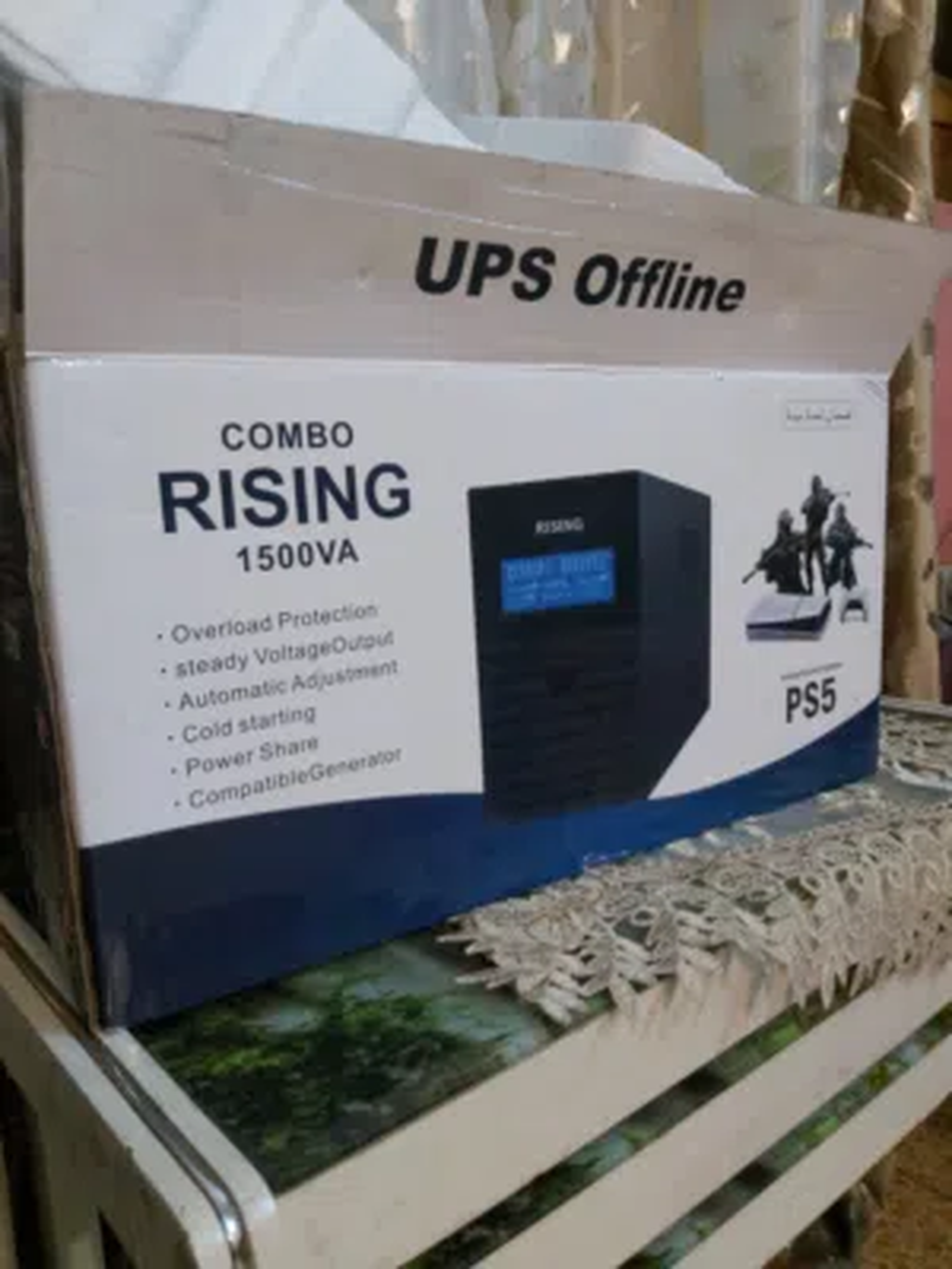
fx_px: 953
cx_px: 476
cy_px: 634
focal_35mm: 26
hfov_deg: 53.1
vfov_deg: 67.3
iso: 500
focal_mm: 3.92
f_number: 1.7
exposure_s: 1/33
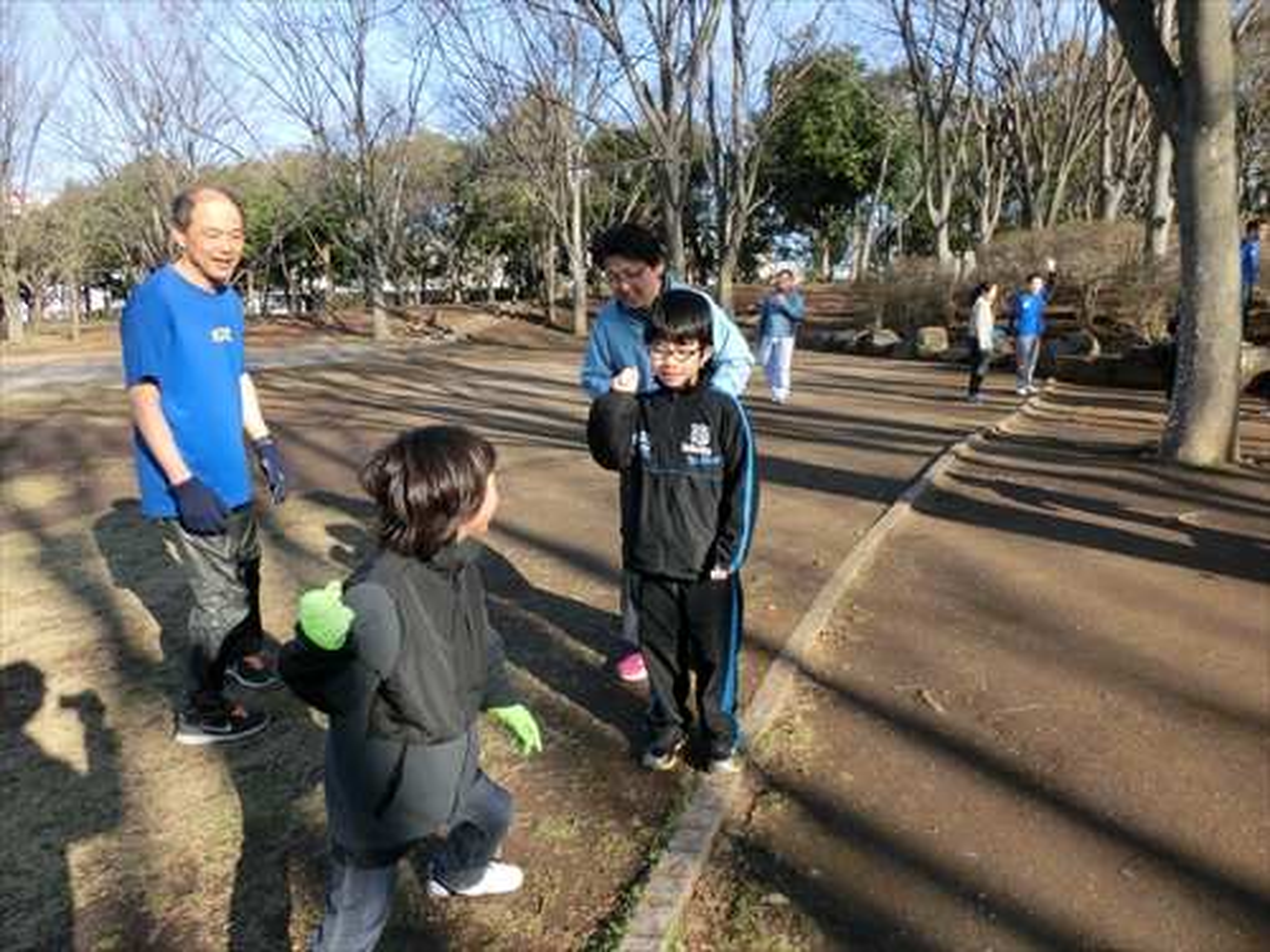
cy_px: 476
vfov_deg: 56.8
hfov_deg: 71.6
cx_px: 635
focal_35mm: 24
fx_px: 881
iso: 80
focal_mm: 4.24
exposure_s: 1/500
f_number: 3
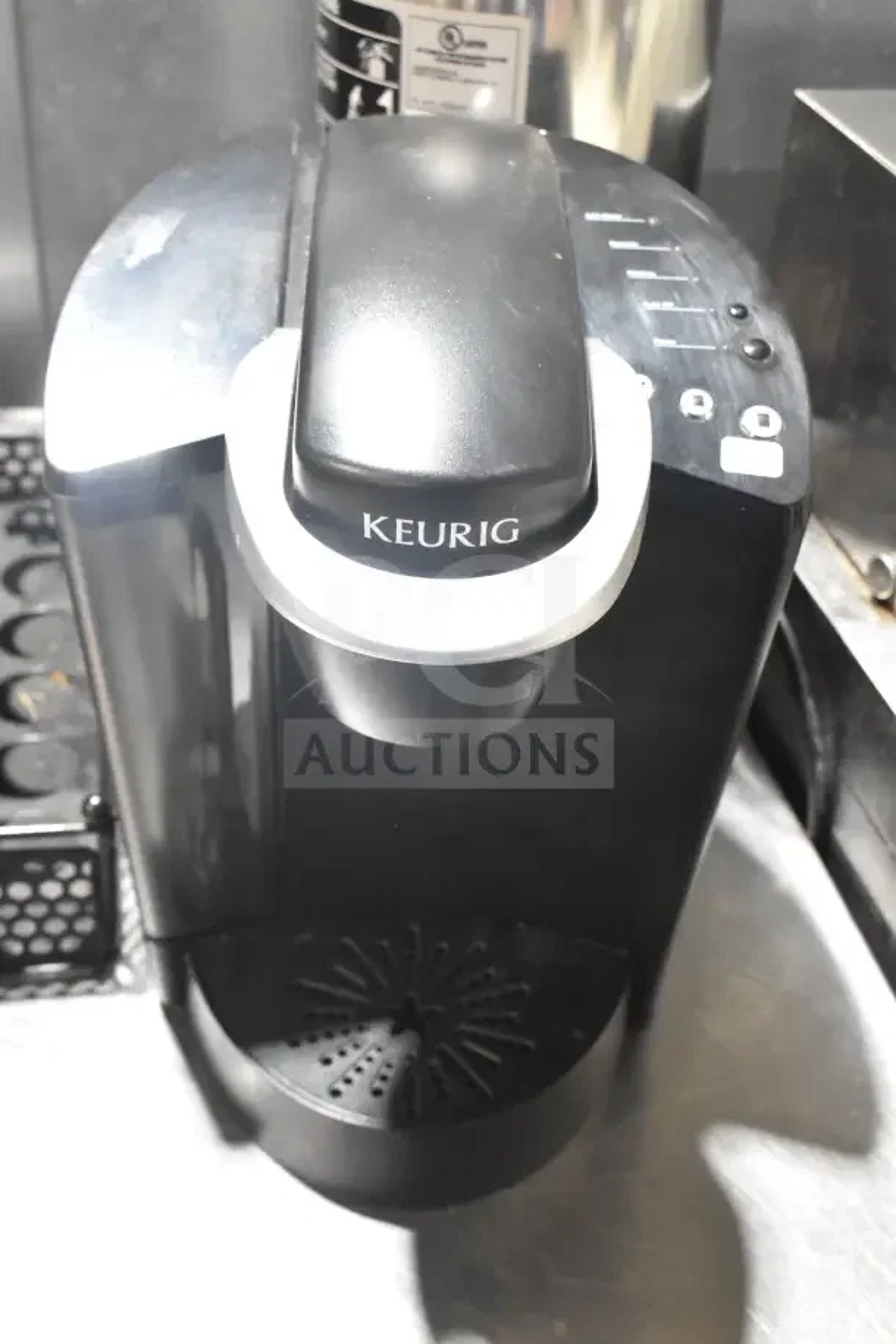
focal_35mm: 40
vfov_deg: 47.9
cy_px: 672
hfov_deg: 33.0
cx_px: 448
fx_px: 1512
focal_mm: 27
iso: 6400
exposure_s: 1/160
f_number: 6.3
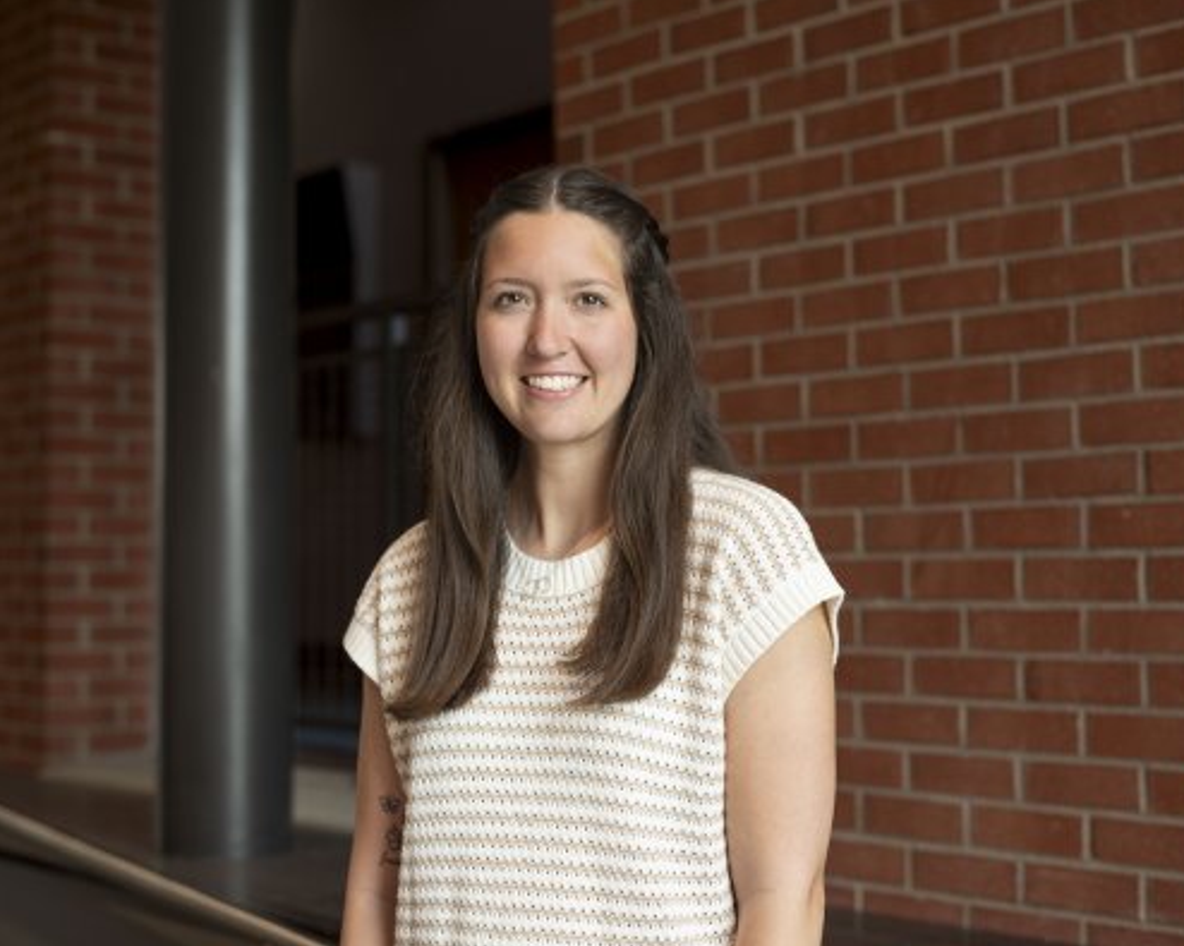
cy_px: 471
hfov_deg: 33.0
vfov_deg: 26.7
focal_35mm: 57
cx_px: 594
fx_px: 1997
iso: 320
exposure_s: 1/125
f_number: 2.8
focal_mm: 50
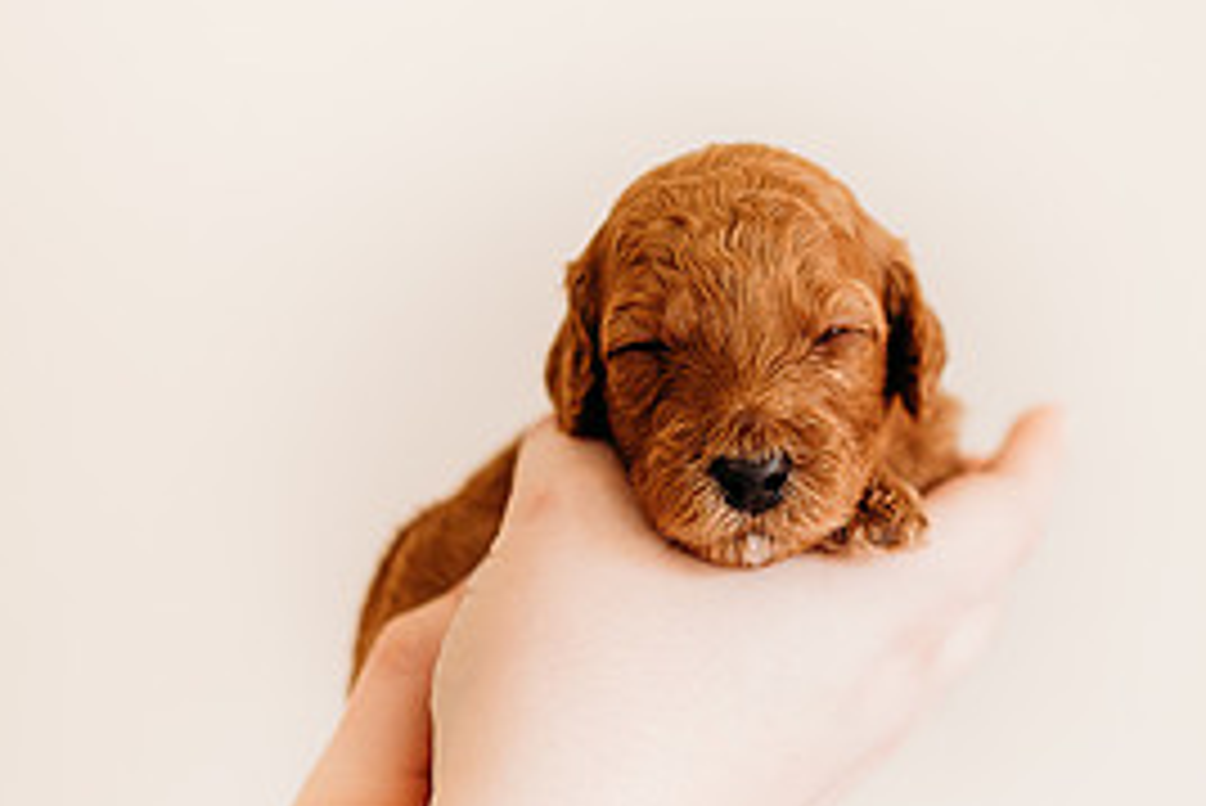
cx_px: 738
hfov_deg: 38.0
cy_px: 394
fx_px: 1743
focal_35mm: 52
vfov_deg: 26.0
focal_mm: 24
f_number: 2.2
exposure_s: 1/100
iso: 200
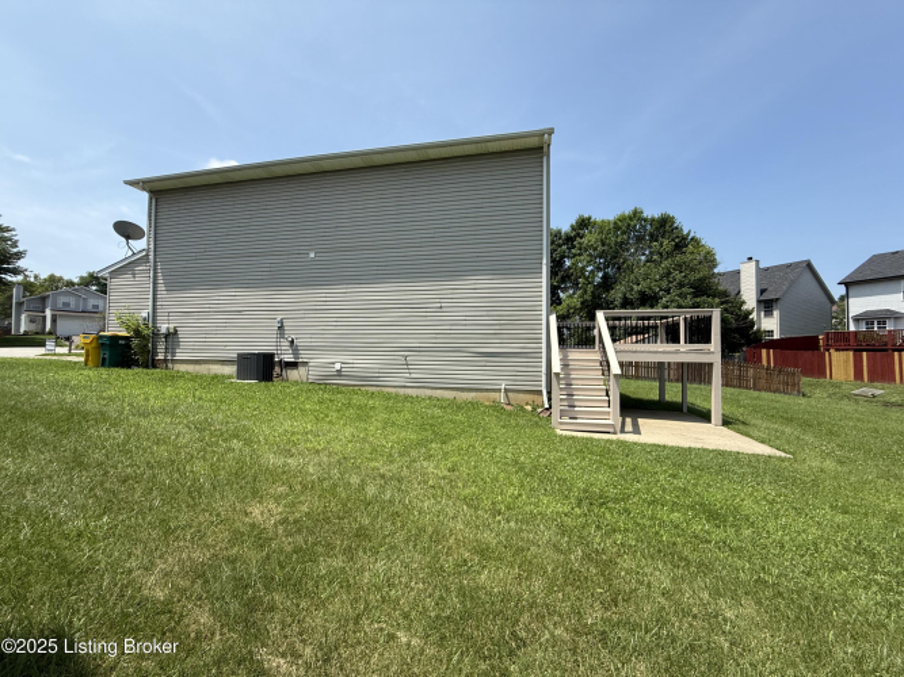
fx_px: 366
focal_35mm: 14
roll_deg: -0.1
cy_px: 338
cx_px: 452
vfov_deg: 85.7
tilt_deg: +3.5
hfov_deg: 102.1
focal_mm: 2.22
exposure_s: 1/1534
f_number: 2.2
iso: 50
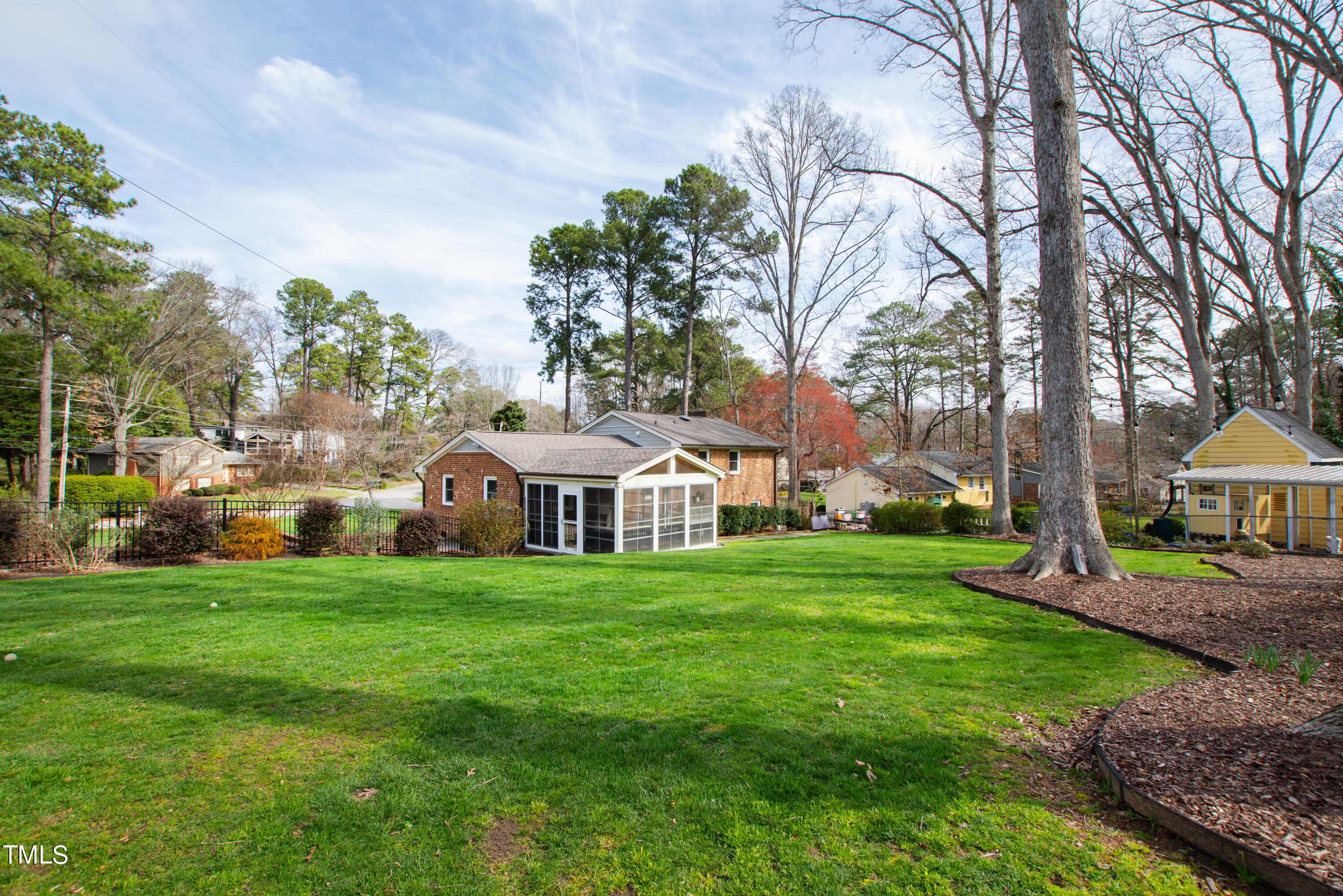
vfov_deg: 77.3
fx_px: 560
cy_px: 448
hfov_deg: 100.4
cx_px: 672
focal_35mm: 15
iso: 100
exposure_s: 1/100
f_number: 8
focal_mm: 10
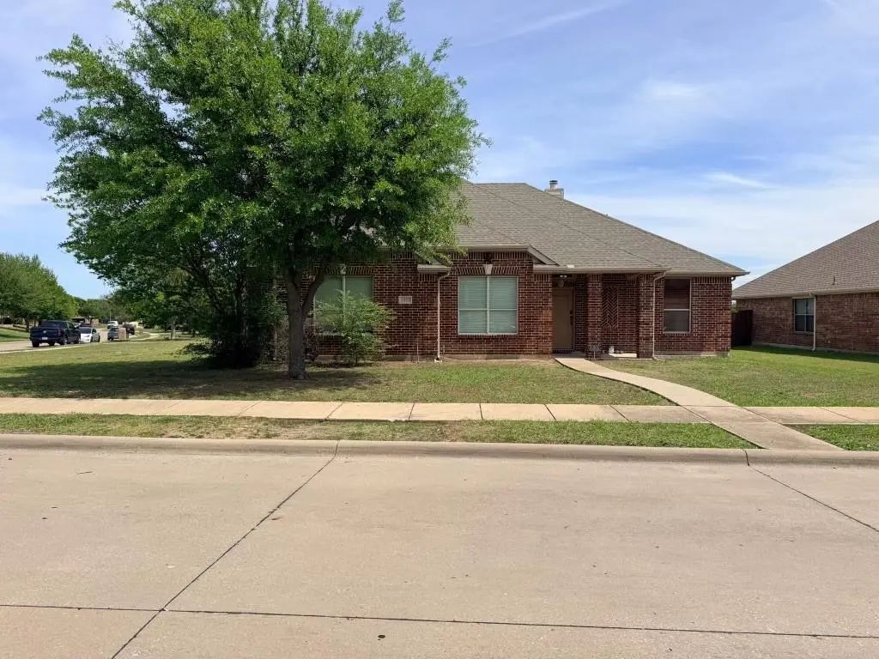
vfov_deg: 56.8
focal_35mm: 24
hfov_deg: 71.6
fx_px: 609
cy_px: 330
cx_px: 440
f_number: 1.78
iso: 80
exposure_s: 1/6173
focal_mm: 6.76
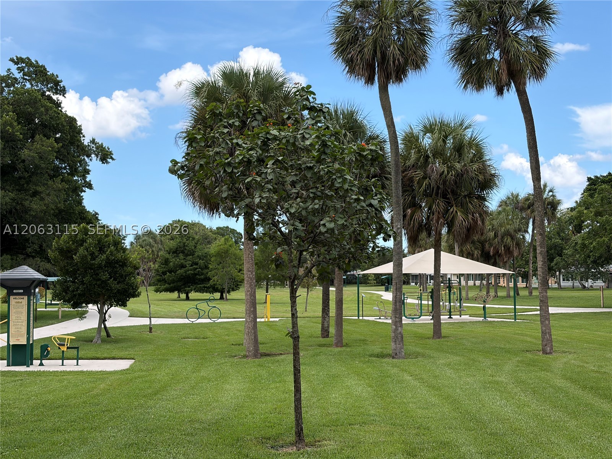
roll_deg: +0.3
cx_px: 306
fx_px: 919
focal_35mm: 52
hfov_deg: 36.8
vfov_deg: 28.0
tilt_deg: +3.5
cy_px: 230
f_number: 1.6
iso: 40
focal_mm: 5.96
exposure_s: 1/2141
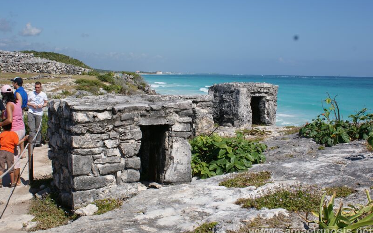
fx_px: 437
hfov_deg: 46.2
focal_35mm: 43
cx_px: 186
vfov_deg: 29.9
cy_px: 113
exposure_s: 1/200
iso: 100
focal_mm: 28
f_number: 11
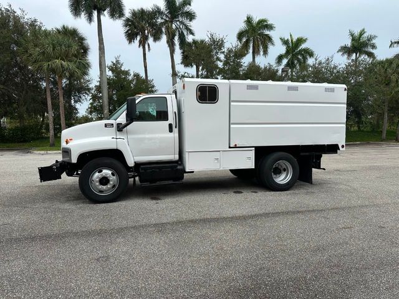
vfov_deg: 56.8
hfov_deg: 71.6
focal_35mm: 24
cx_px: 200
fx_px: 277
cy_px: 150
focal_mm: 6.86
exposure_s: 1/1050
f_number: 1.78
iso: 80
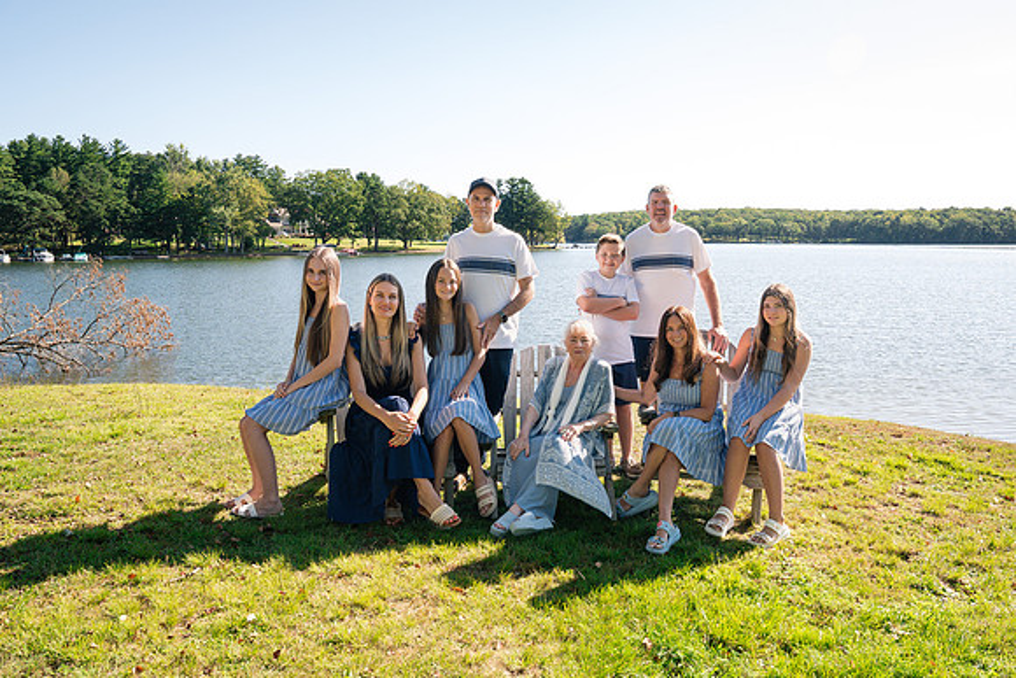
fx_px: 753
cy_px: 373
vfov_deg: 48.4
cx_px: 559
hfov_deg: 67.8
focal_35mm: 27
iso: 400
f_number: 8
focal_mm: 24
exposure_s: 1/250
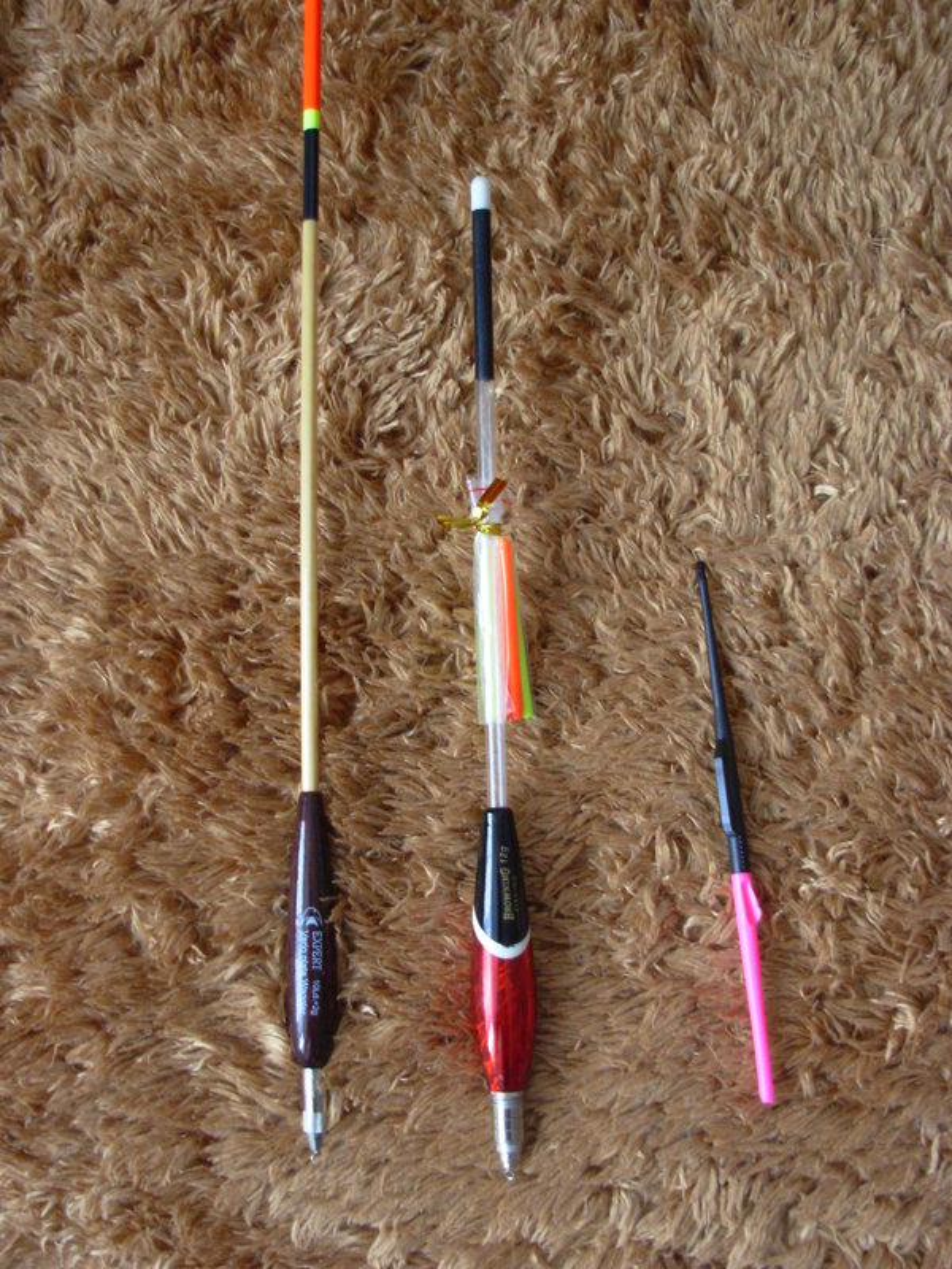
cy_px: 634
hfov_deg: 37.7
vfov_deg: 49.0
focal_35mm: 38
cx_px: 476
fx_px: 1393
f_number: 2.9
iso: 141
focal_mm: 6.3
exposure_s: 1/32
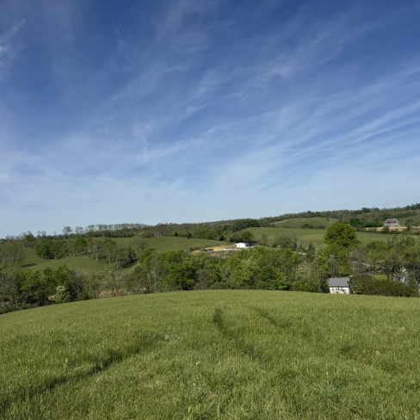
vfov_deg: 55.6
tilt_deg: +0.9
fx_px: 398
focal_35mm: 29
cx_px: 232
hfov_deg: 55.5
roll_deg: +4.1
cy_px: 212
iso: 80
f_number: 1.78
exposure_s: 1/7937
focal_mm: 6.76
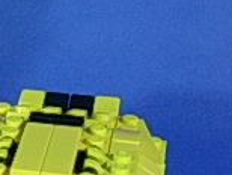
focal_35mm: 170
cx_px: -241
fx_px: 1141
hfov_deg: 10.6
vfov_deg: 8.7
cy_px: 177
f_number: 2.8
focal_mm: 6.2
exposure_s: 1/11.9
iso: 70
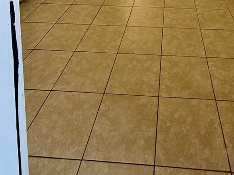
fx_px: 223
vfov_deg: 27.4
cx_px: 155
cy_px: -95
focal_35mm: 33
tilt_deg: -2.4
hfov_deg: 54.3
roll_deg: +0.3
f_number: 2.2
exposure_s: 1/121
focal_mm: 2.22
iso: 160
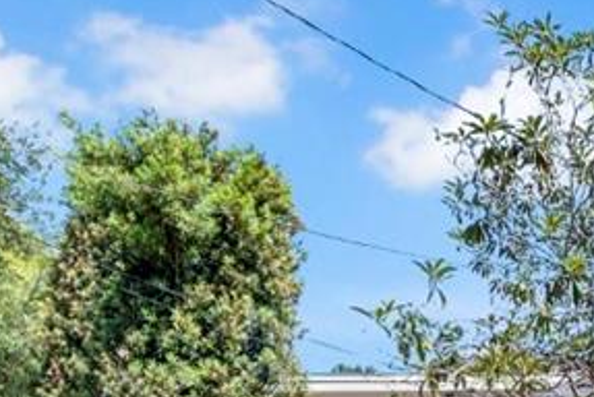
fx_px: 1288
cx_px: 706
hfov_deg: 23.8
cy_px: 493
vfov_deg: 16.7
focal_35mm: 78
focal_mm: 14
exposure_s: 1/500
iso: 250
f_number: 6.3
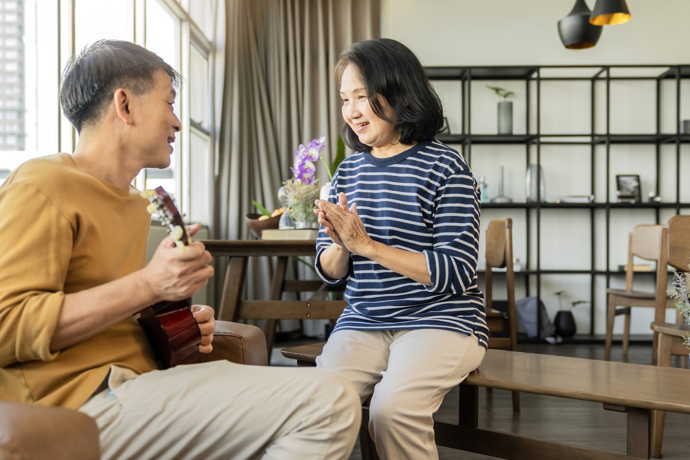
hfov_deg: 54.4
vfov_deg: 37.9
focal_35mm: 35
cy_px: 230
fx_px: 671
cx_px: 345
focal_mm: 35
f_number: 2.8
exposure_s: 1/160
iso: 400
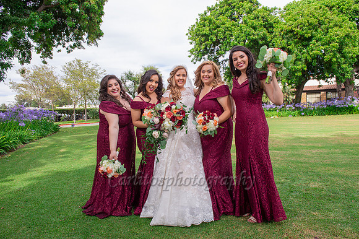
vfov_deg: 53.1
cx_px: 180
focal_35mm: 24
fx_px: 239
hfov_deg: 73.8
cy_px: 120
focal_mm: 24
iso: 400
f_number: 7.1
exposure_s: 1/250
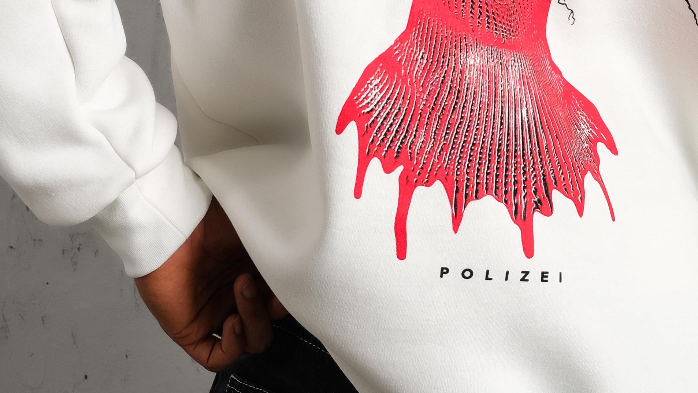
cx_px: 478
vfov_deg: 9.9
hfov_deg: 17.8
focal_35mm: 120
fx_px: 2221
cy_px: -106
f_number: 5
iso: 160
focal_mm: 23
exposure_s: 1/160
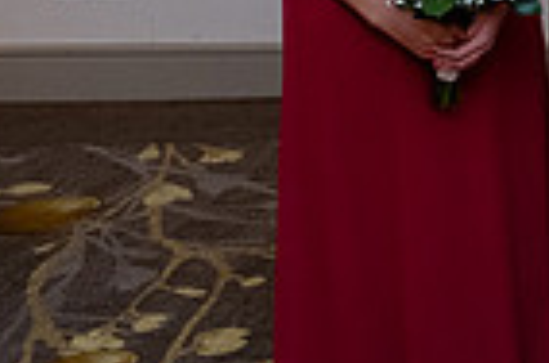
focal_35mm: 113
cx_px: 1094
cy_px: -222
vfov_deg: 11.4
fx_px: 1719
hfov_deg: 14.9
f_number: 5
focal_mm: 27
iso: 1000
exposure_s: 1/160
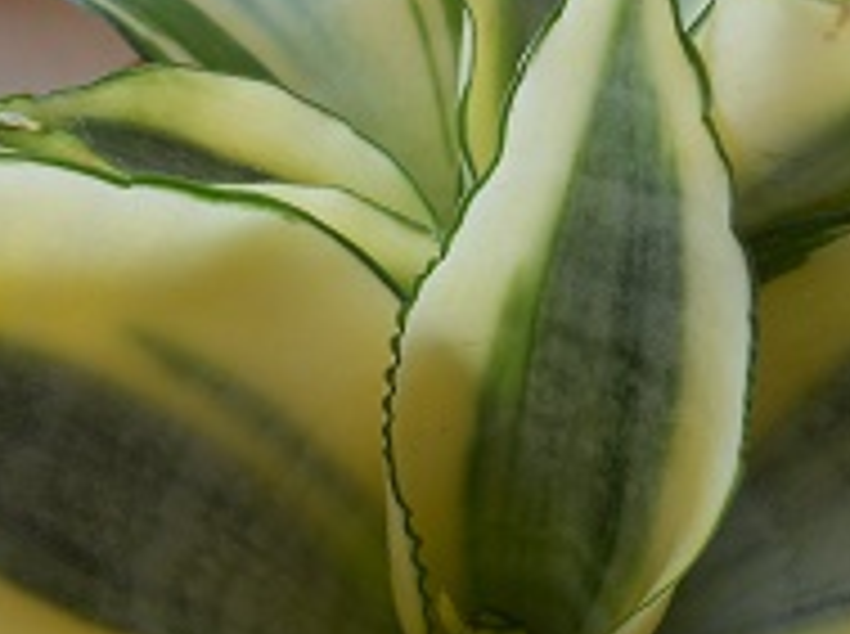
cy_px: 463
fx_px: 2132
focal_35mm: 87
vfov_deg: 16.8
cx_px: 418
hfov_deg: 22.5
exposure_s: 1/30
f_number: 3.1
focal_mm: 6.72
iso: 80
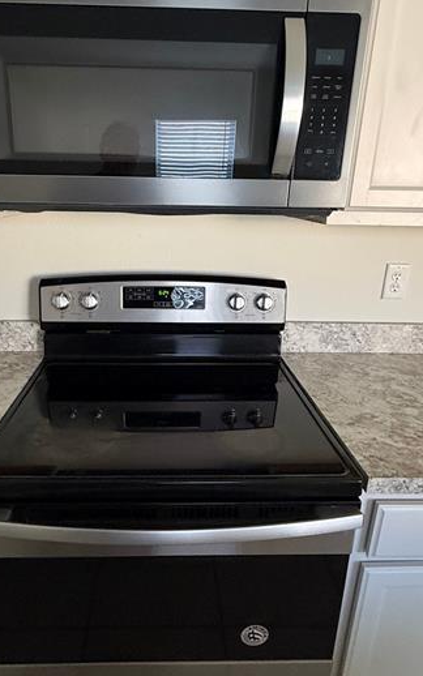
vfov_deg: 79.5
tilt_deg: -13.3
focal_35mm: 22
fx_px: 406
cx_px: 172
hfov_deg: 54.7
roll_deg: -0.8
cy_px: 312
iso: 500
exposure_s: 1/60
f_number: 2.2
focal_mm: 2.22
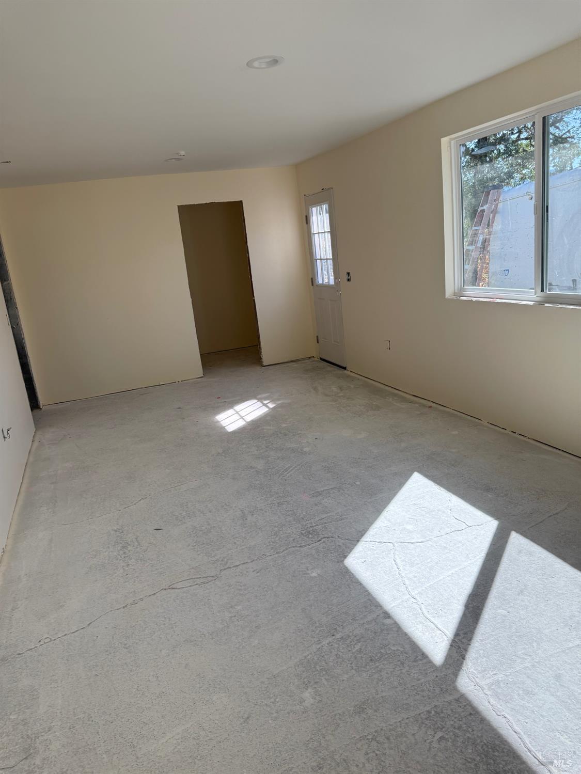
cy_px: 387
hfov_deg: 56.8
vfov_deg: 71.6
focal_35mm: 24
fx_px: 537
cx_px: 290
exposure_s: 1/943
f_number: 1.78
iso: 100
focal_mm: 6.76
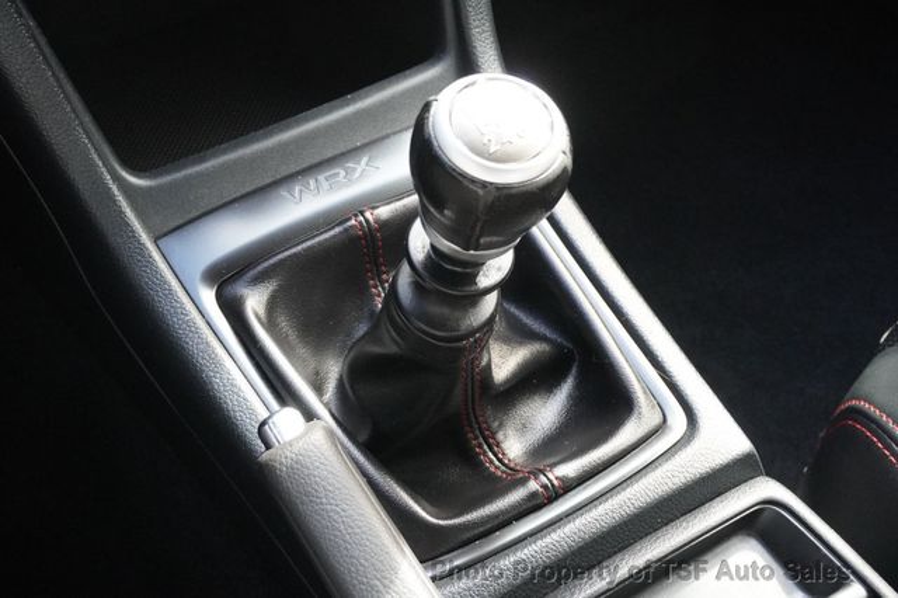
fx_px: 1197
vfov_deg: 28.0
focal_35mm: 48
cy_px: 299
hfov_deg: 41.1
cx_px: 449
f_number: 9
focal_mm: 32
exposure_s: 1/250
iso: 5000
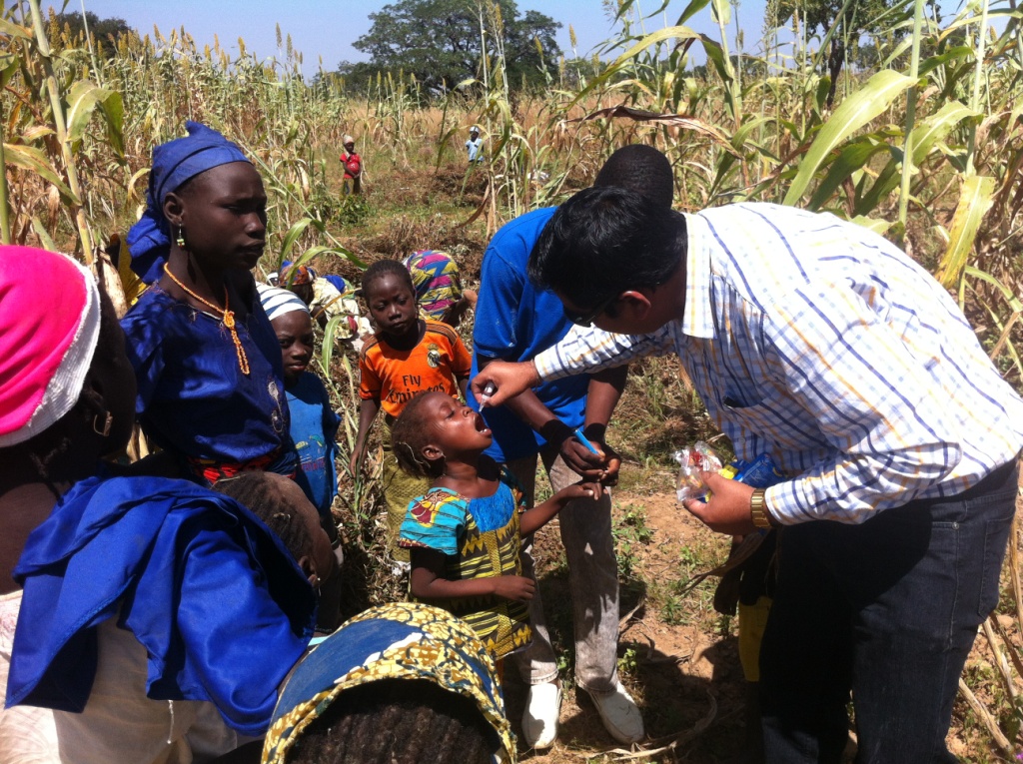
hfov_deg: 52.7
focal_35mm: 35
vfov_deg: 40.6
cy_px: 382
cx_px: 512
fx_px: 1033
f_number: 2.8
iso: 80
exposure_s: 1/1257
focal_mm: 3.85
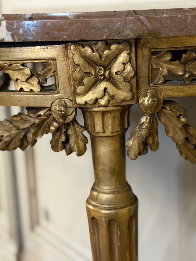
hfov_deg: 24.0
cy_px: 128
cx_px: 91
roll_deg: +3.6
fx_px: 461
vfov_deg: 31.7
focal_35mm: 61
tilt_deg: -14.5
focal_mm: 6.76
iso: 200
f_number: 1.78
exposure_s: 1/33
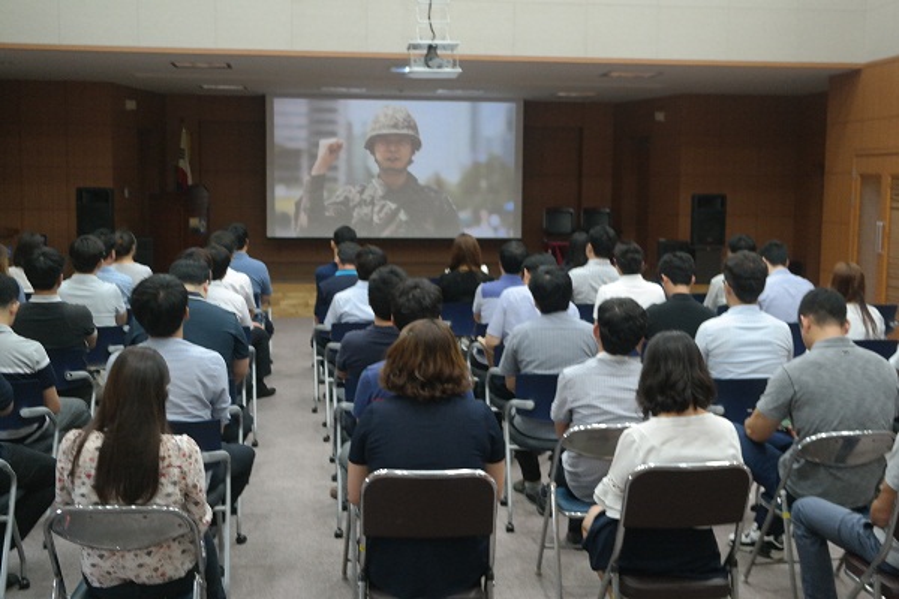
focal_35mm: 43
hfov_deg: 45.4
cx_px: 450
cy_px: 300
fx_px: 1074
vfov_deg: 31.2
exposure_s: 1/50
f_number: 4
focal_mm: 28
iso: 1600
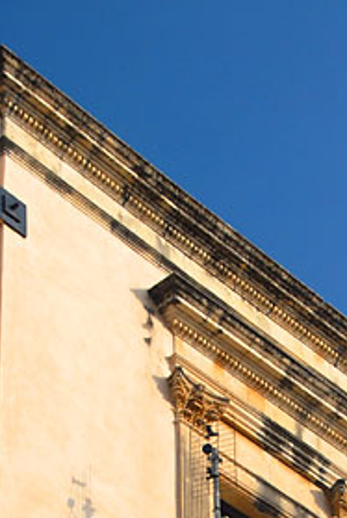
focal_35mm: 140
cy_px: 557
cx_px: 203
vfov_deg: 14.3
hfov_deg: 9.8
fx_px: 2017
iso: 200
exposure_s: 1/500
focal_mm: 42
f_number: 5
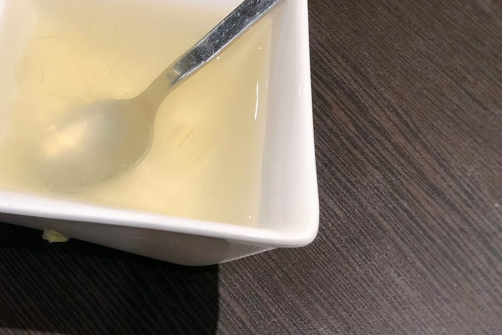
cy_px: 88
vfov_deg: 15.5
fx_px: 1227
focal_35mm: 88
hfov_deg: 23.0
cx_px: 151
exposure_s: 1/30
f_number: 2.8
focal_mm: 6.6
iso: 125
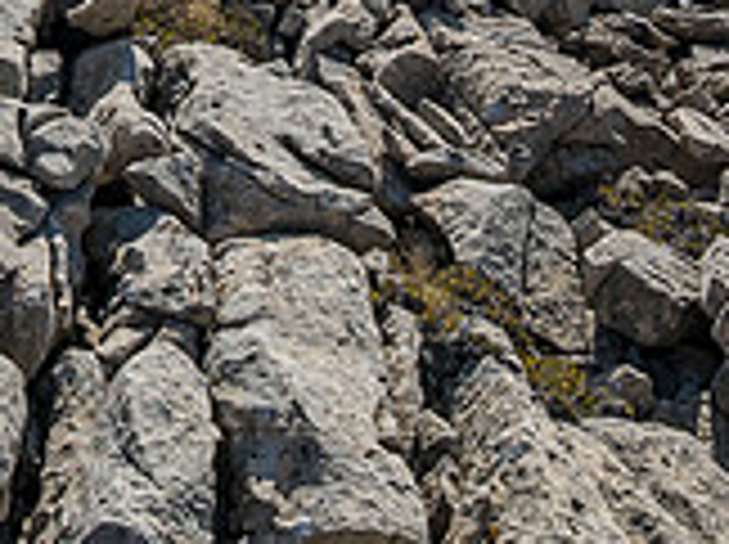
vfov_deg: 15.8
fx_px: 1808
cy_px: -268
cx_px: -99
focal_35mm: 86
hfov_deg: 21.5
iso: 200
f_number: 8
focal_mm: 12
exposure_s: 1/320
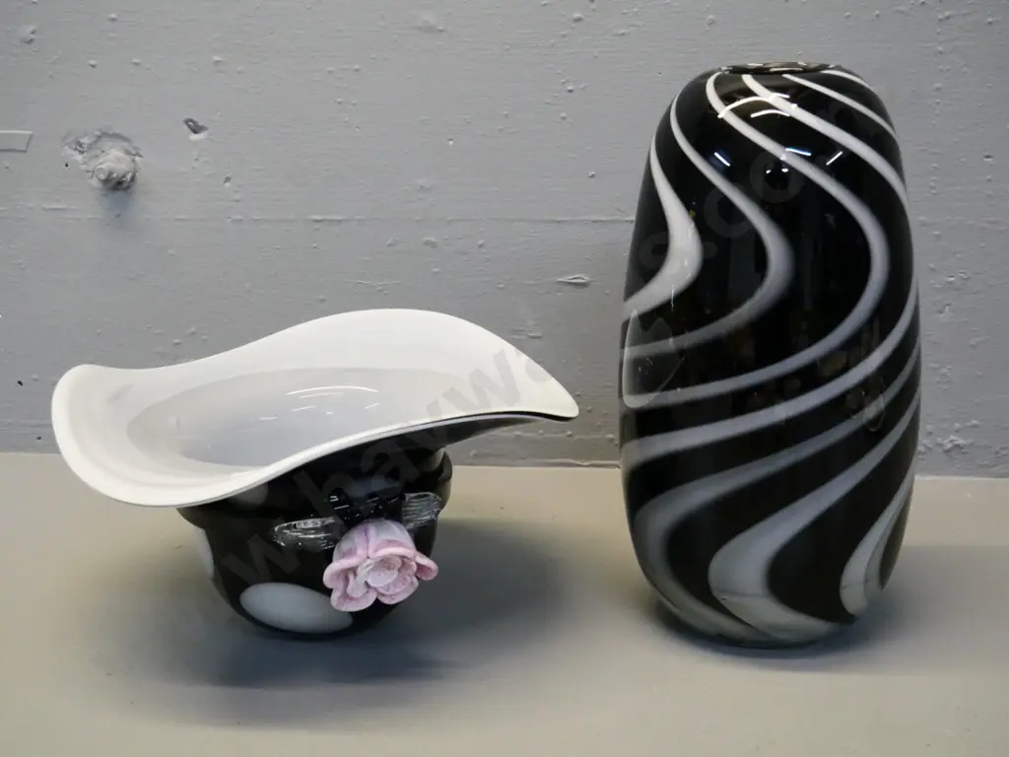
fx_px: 1341
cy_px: 378
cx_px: 504
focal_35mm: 46
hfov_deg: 41.2
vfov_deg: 31.5
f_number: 5.6
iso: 3200
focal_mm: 23
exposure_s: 1/125
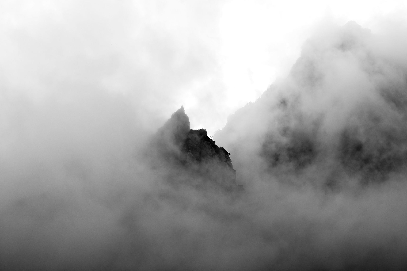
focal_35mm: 108
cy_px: 136
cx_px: 204
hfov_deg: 18.9
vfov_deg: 12.7
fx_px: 1221
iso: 320
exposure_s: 1/500
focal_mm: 72
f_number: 11
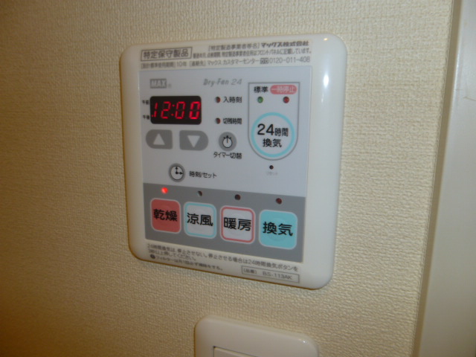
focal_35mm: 25
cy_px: 178
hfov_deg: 69.4
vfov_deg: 54.9
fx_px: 344
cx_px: 238
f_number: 3.1
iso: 100
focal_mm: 4.5
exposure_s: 1/60
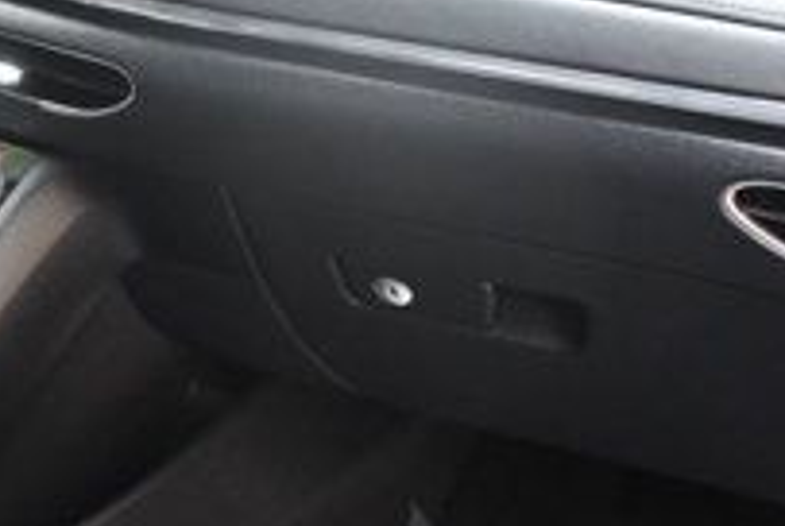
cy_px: 331
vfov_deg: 16.1
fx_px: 1856
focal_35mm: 85
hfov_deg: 23.5
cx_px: 147
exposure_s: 1/125
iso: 1800
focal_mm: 18
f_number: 3.5
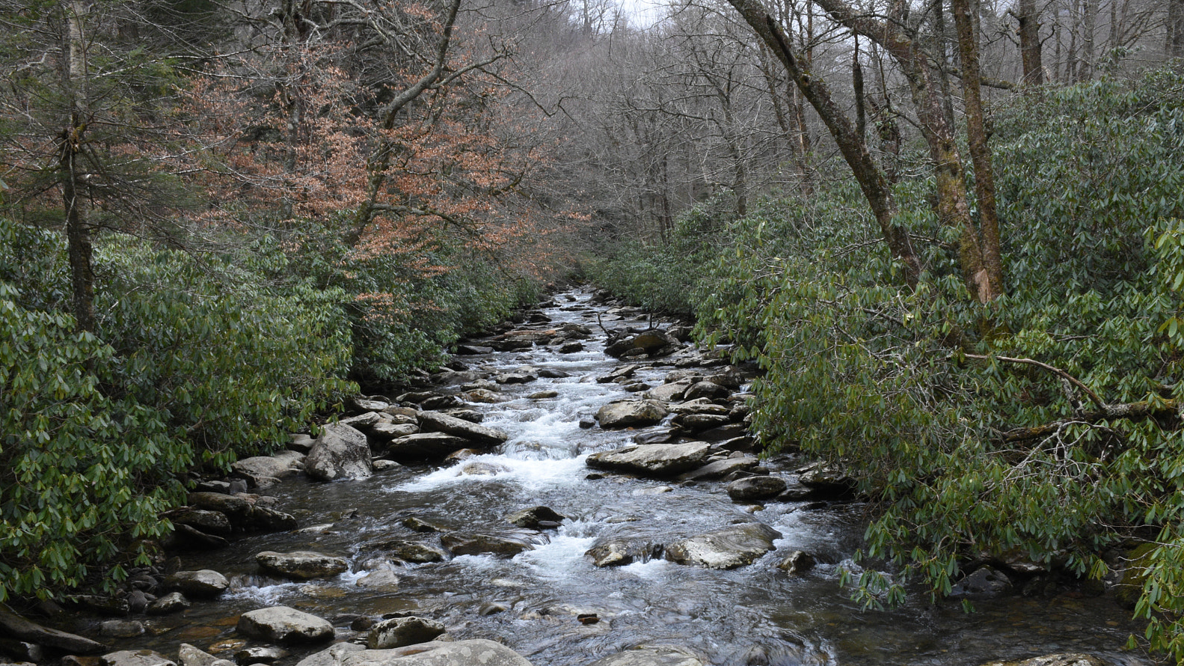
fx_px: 1147
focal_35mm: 37
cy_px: 392
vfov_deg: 32.3
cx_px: 598
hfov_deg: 54.6
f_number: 25
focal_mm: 23
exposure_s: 1/50
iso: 1250
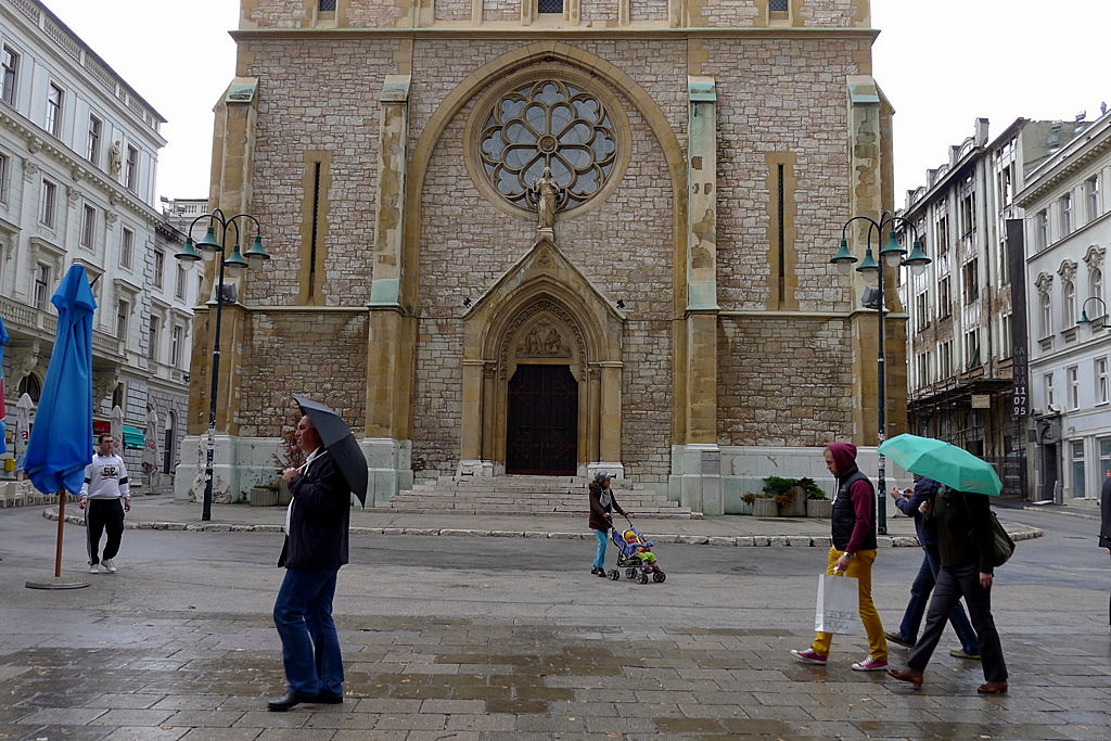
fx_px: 988
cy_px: 370
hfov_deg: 58.7
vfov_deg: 41.1
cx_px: 556
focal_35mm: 32
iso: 80
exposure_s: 1/160
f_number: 2.8
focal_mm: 6.8
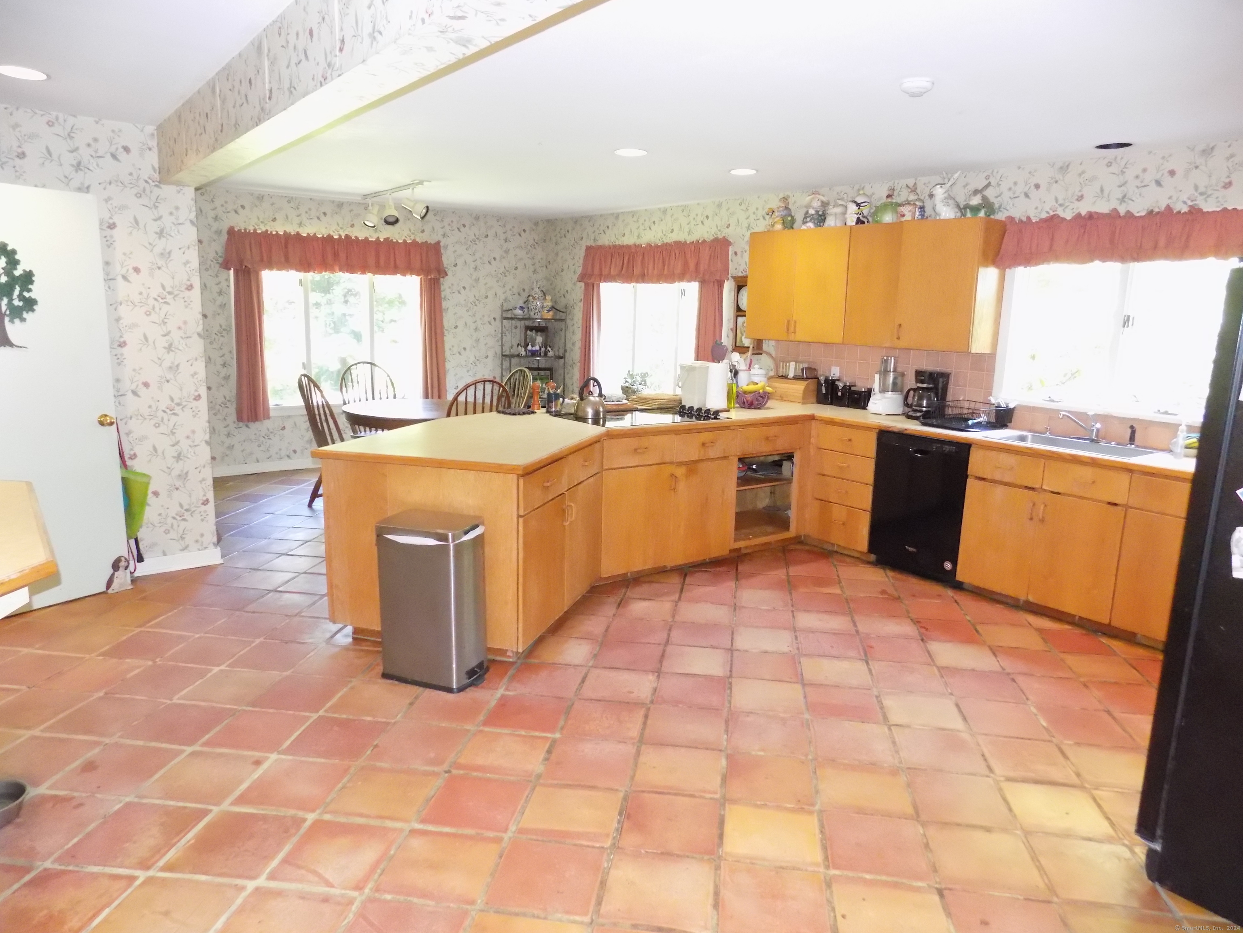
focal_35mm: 23
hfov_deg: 73.9
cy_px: 466
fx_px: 826
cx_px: 622
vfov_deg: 58.9
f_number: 3.1
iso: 640
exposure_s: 1/30
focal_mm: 4
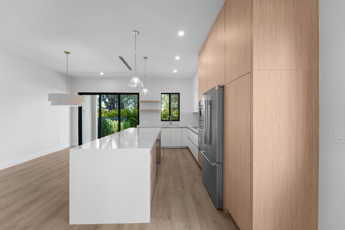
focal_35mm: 14
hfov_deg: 104.3
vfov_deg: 81.2
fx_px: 134
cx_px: 172
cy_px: 115
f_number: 11
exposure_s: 1/15
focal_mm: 14
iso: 250
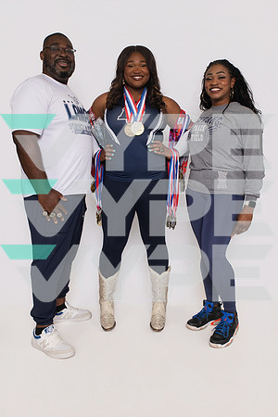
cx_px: 139
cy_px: 208
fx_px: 371
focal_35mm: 32
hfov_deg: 41.1
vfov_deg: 58.7
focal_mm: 32
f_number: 8
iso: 640
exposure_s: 1/320
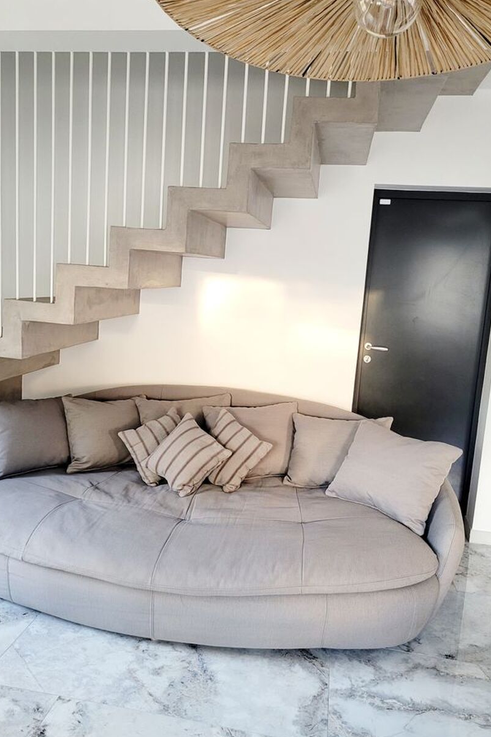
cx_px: 213
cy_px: 379
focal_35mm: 30
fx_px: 614
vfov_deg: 61.9
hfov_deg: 43.5
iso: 160
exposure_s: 1/50
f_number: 1.8
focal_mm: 5.4
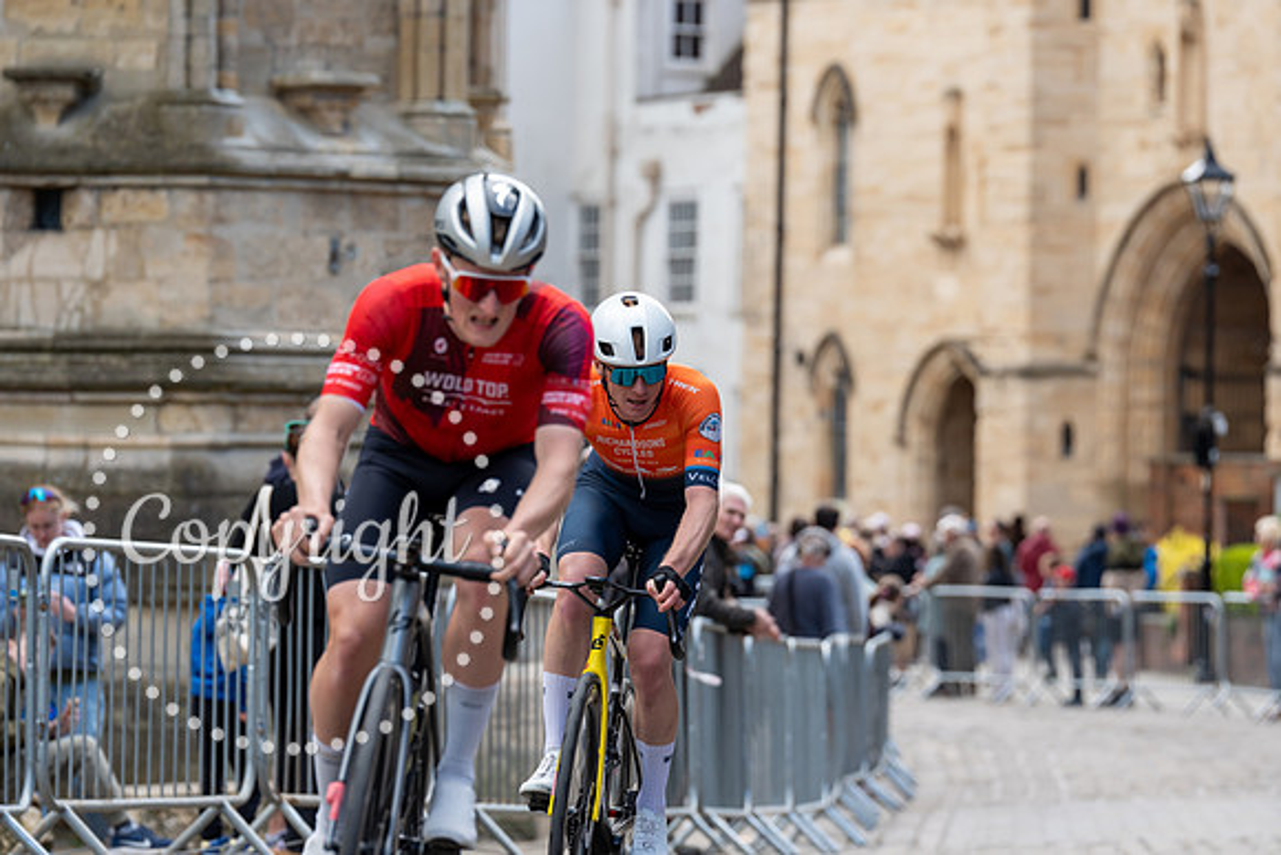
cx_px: 640
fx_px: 7118
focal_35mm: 200
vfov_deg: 6.9
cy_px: 428
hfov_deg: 10.3
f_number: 5
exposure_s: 1/1000
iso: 800
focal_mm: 200
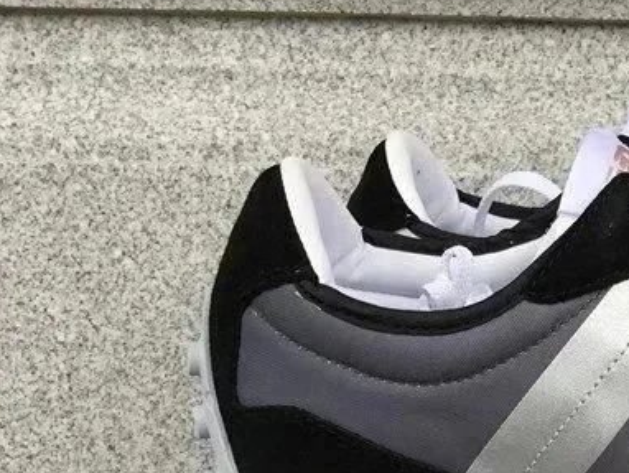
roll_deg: -0.6
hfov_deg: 24.9
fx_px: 1327
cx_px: 683
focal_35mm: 73
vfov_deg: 19.4
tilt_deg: -18.3
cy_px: 505
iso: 32
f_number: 2.4
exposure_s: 1/60
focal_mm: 3.3
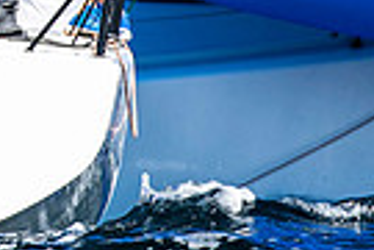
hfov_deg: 0.9
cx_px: -321
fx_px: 24100
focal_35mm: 2320
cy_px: -243
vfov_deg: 0.6
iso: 320
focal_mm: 360
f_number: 5
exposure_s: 1/2000
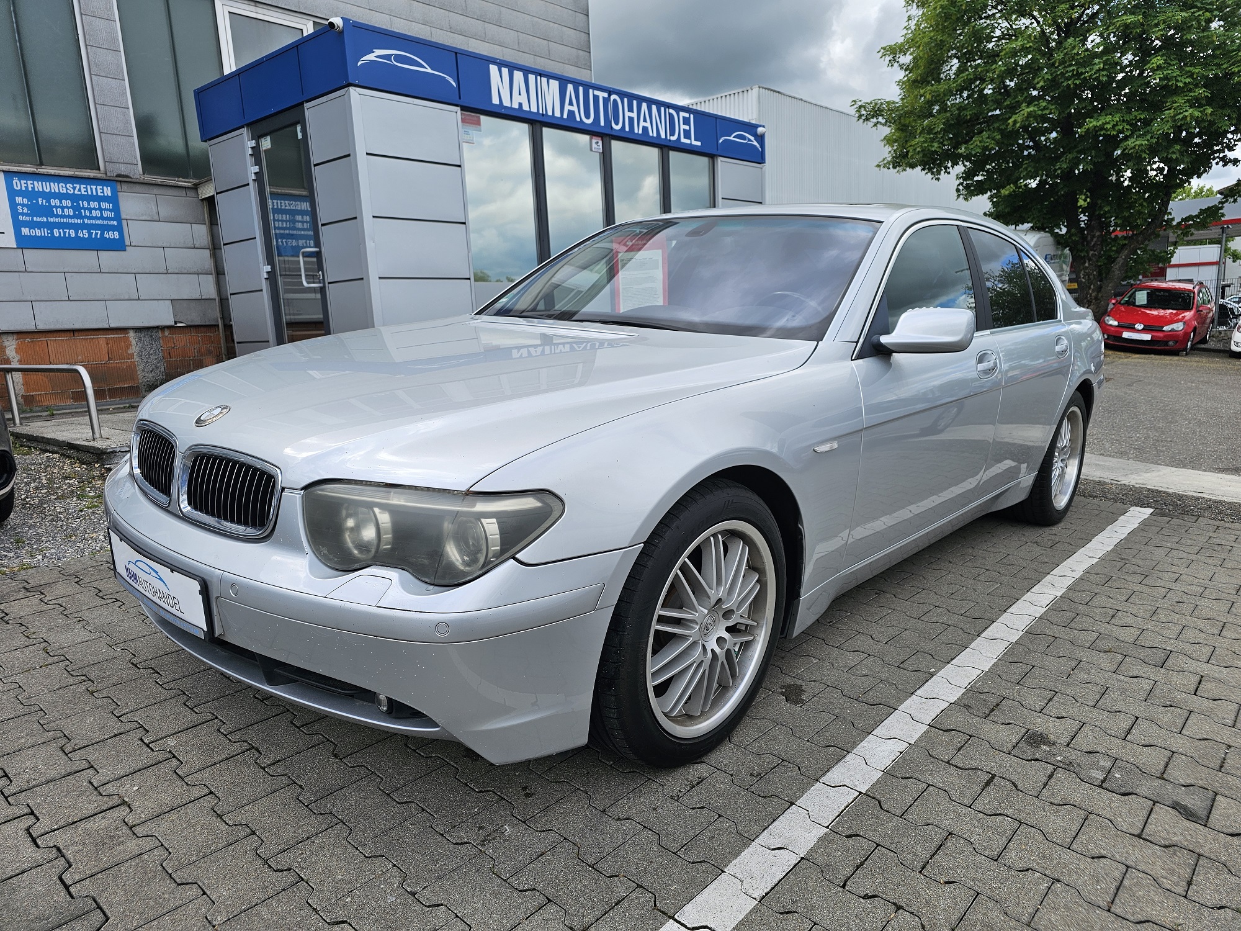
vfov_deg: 58.9
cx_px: 620
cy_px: 466
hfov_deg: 73.9
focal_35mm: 23
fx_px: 825
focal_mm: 6.3
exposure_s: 1/432
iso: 10
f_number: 1.7
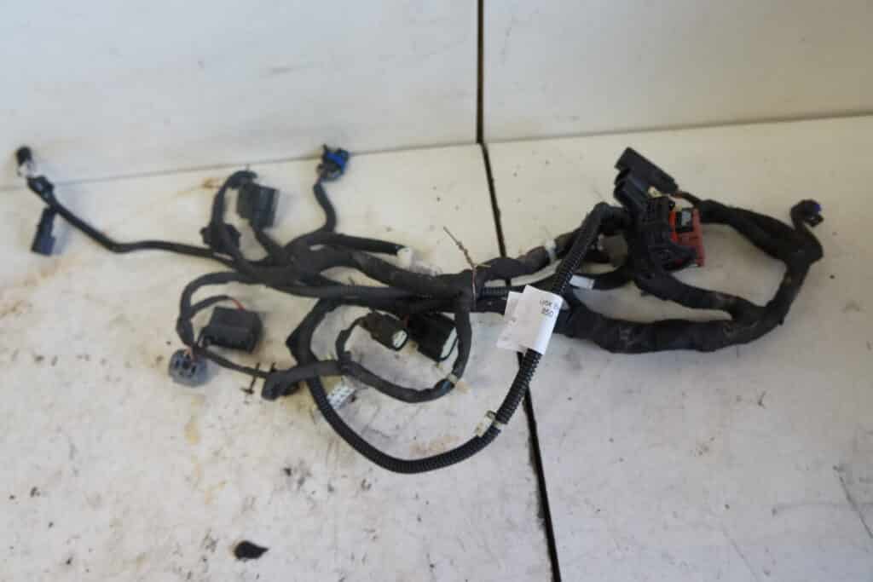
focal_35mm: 27
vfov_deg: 47.9
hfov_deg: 67.4
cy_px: 291
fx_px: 655
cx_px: 436
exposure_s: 1/60
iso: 800
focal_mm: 18
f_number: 4
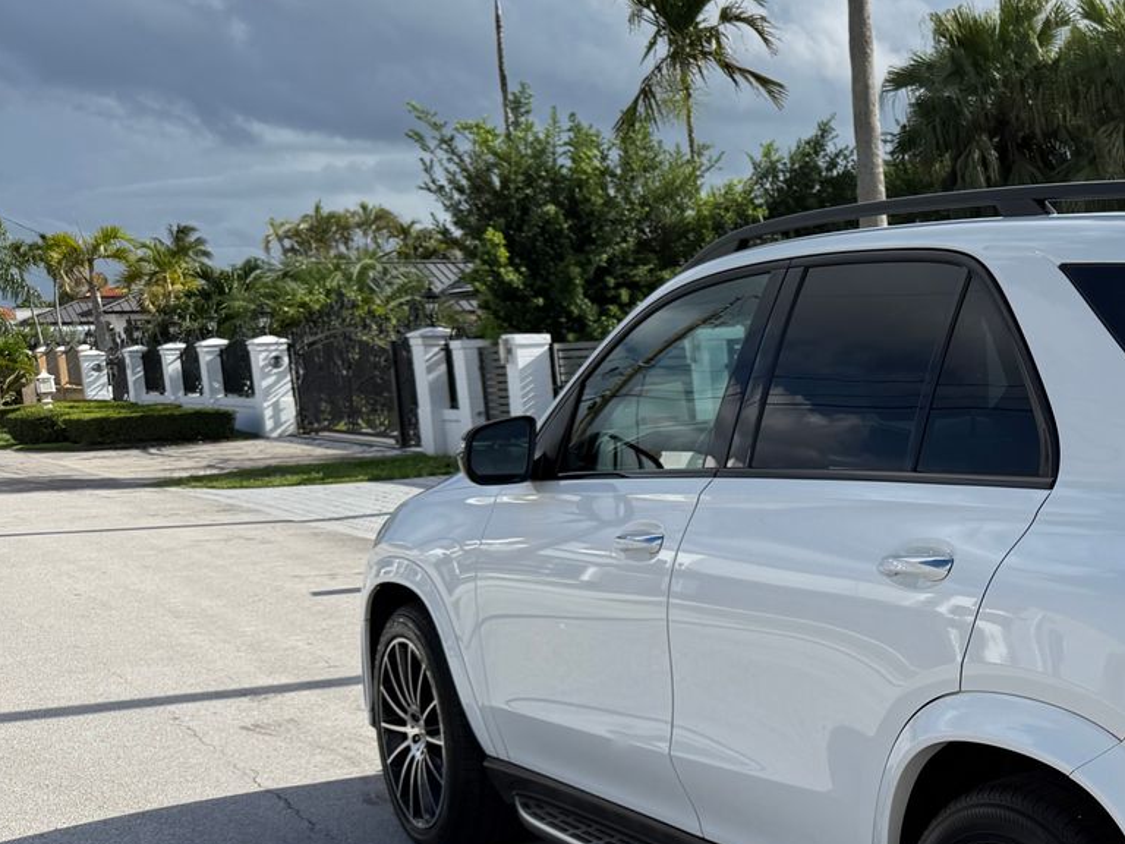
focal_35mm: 50
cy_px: 571
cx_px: 1165
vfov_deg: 28.9
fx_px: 1625
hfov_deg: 34.2
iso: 80
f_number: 1.78
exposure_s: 1/5319
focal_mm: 6.76
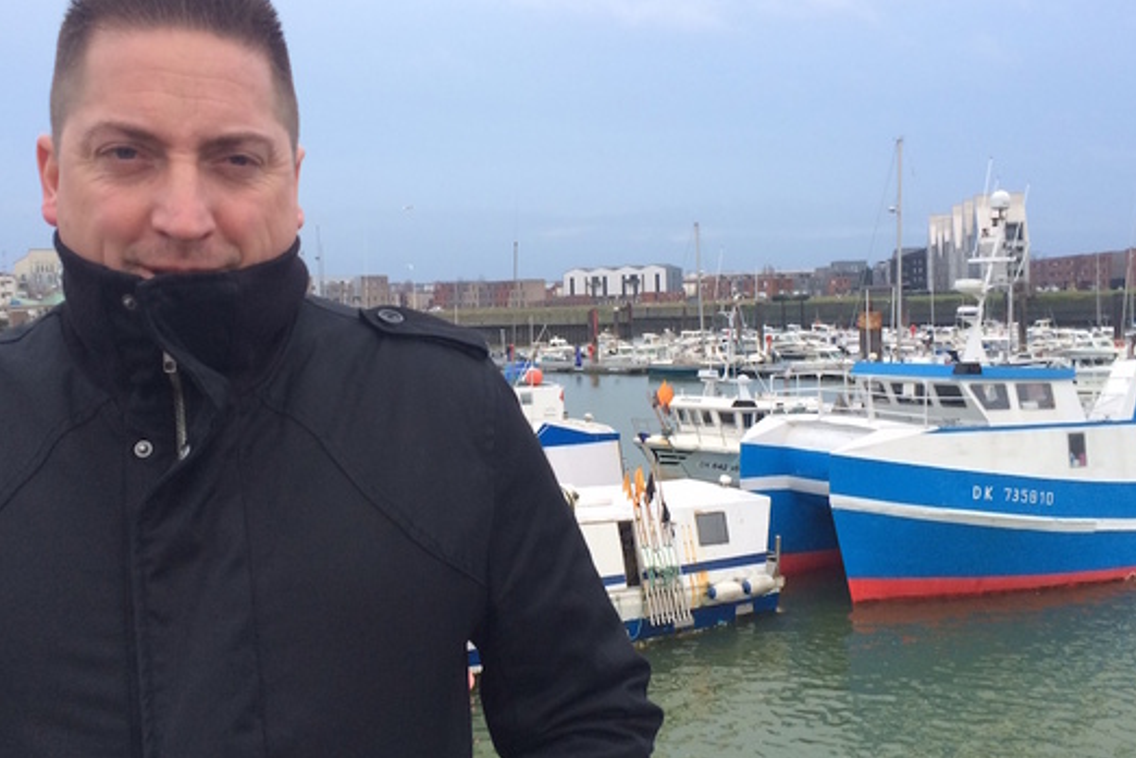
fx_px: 1167
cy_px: 344
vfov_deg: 35.9
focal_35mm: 37
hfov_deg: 51.9
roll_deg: +2.5
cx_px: 538
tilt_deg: -3.9
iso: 40
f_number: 2.2
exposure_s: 1/33
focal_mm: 4.15
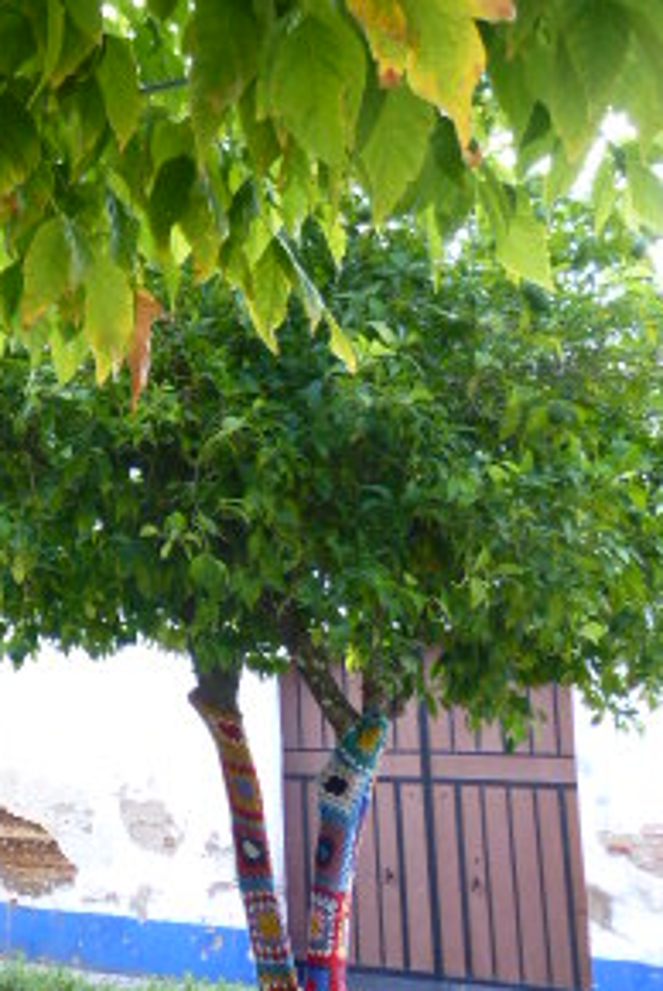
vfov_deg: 35.7
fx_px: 1516
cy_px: 290
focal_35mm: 55
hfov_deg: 22.5
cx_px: -154
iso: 100
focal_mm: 4.3
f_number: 3.3
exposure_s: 1/80
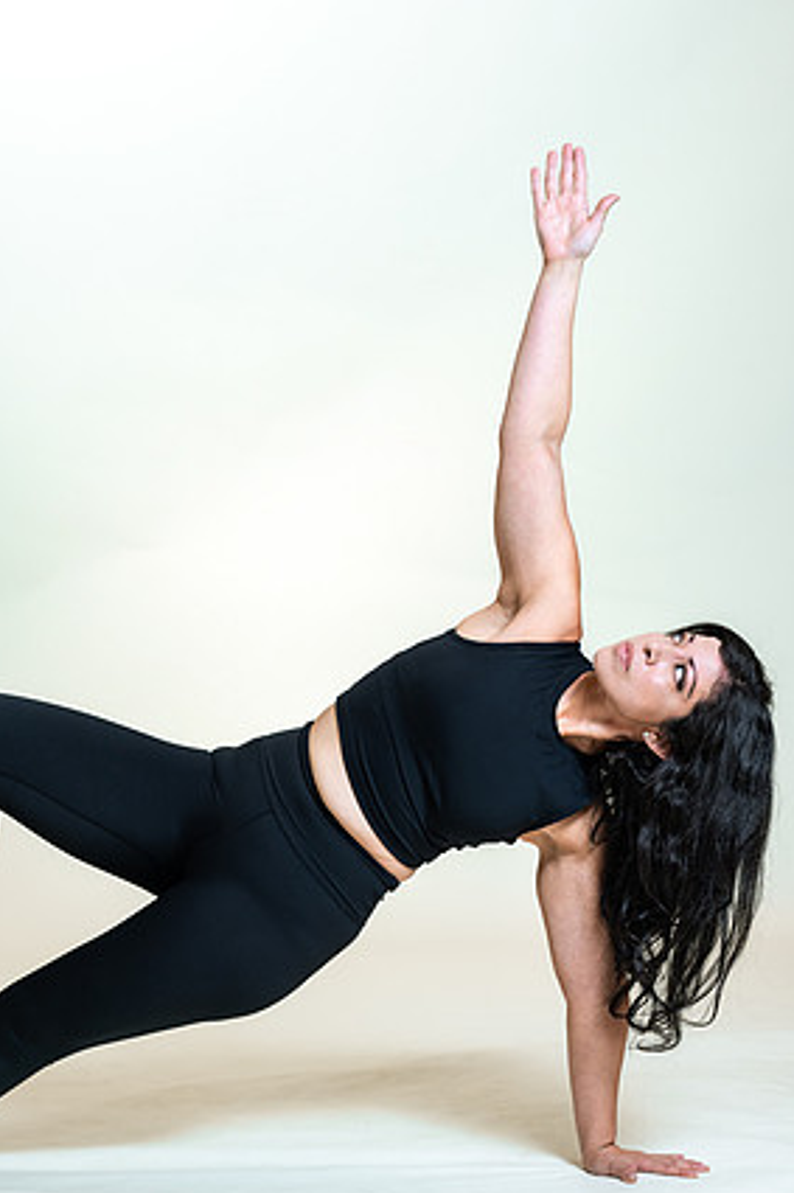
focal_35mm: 90
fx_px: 2980
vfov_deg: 22.6
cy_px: 606
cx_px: 390
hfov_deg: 15.2
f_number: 4
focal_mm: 85
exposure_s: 1/160
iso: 320
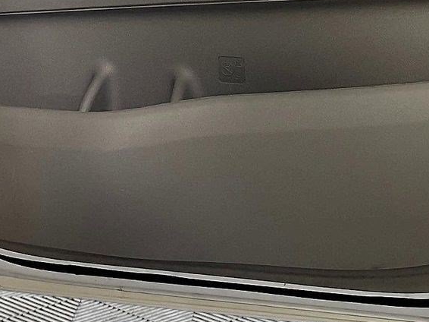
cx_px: 362
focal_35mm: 82
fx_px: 1016
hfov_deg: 23.4
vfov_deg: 16.8
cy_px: -110
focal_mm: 3
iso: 40
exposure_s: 1/120
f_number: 1.8
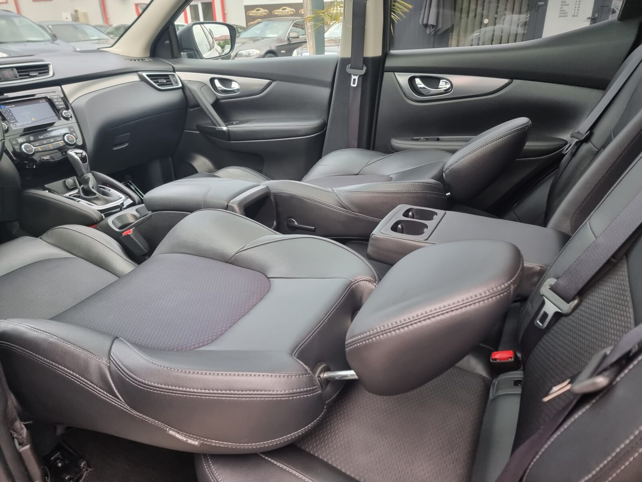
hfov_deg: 71.6
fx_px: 445
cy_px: 241
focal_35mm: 24
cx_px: 321
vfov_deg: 56.8
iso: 250
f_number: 1.8
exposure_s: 1/100
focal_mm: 6.7
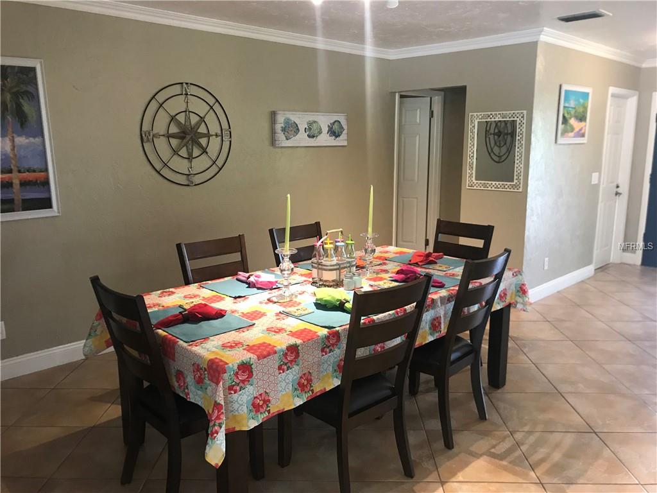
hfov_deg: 63.4
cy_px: 246
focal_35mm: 28
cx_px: 328
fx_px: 531
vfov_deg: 49.7
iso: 50
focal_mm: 3.99
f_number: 1.8
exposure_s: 1/15
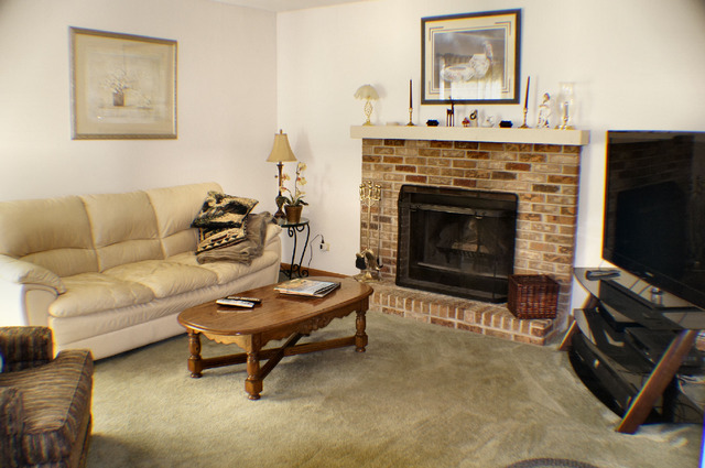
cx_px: 352
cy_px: 234
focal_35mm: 39
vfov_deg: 34.1
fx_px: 763
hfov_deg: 49.6
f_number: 4
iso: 800
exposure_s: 1/60
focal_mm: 26
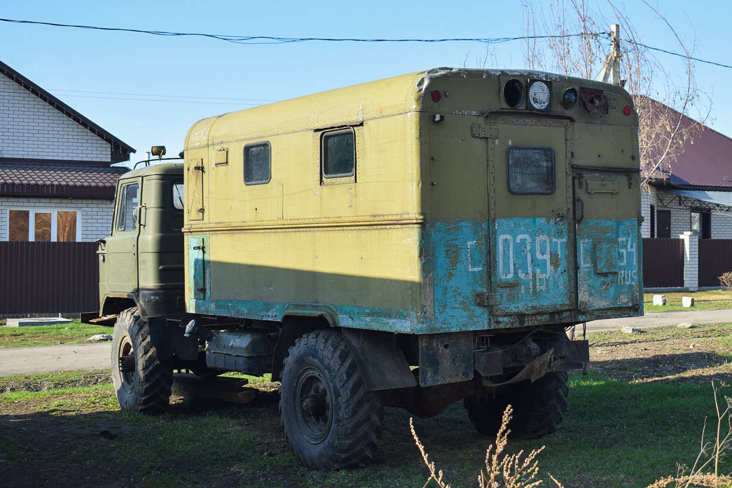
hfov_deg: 45.0
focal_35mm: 44
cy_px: 244
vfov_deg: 30.8
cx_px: 366
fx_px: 884
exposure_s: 1/400
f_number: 5.6
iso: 200
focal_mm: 29
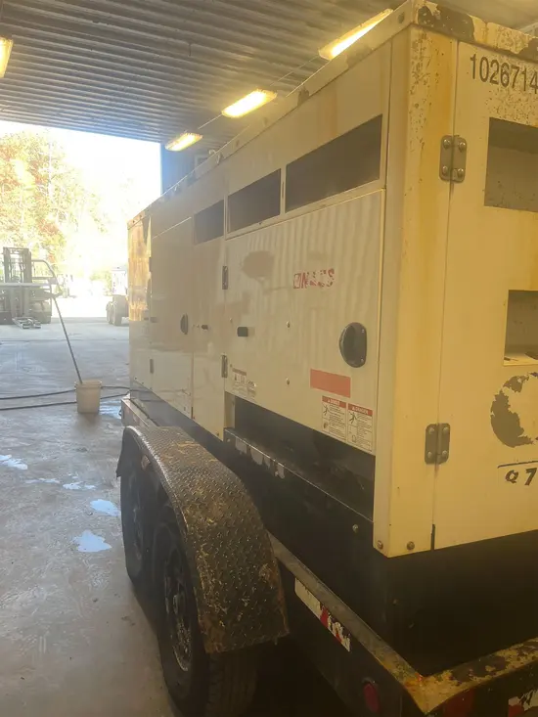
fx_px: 539
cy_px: 358
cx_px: 269
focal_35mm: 26
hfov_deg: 53.1
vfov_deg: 67.3
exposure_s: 1/120
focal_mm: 5.1
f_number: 1.6
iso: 100
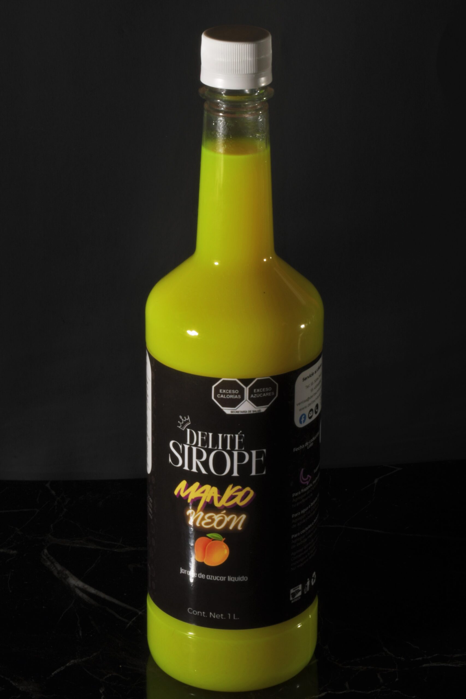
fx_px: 2174
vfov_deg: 18.3
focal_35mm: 112
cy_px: 350
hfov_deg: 12.2
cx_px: 233
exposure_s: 1/80
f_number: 32
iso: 100
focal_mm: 56
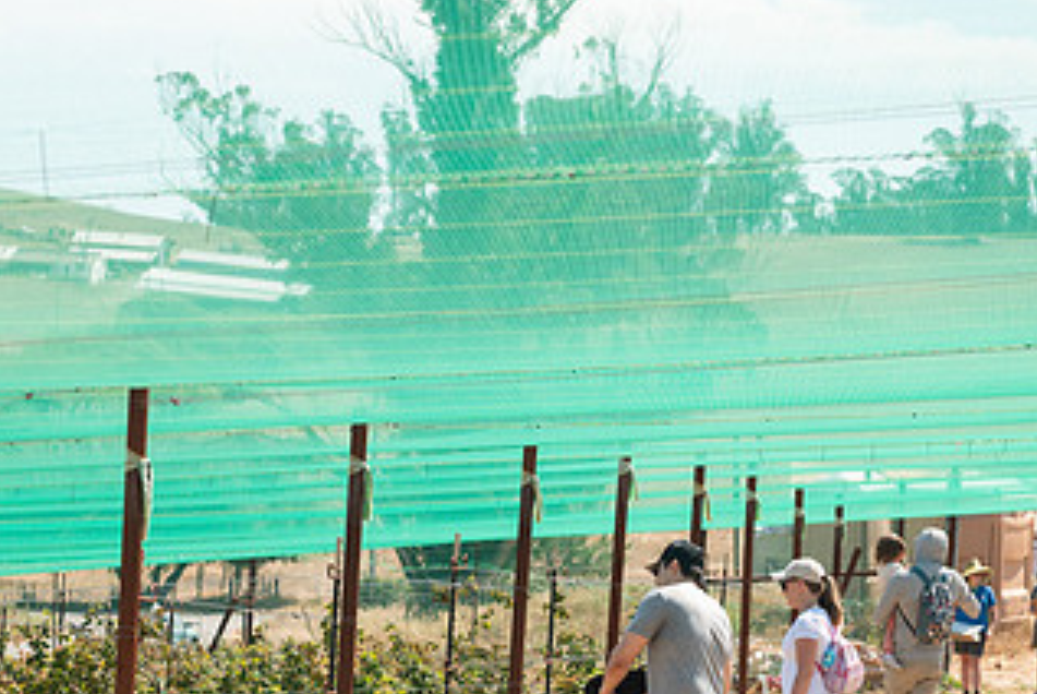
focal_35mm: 128
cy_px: 571
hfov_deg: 16.0
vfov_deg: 10.7
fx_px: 3690
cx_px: 370
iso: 500
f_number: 4
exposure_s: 1/4000
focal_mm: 70
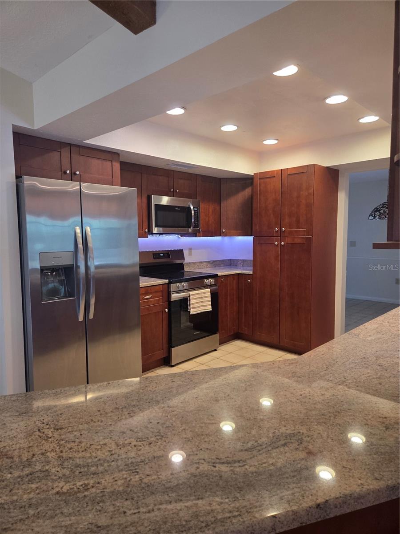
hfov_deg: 58.9
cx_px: 200
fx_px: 354
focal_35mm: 23
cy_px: 267
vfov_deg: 73.9
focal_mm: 5.4
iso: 200
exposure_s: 1/120
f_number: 1.8
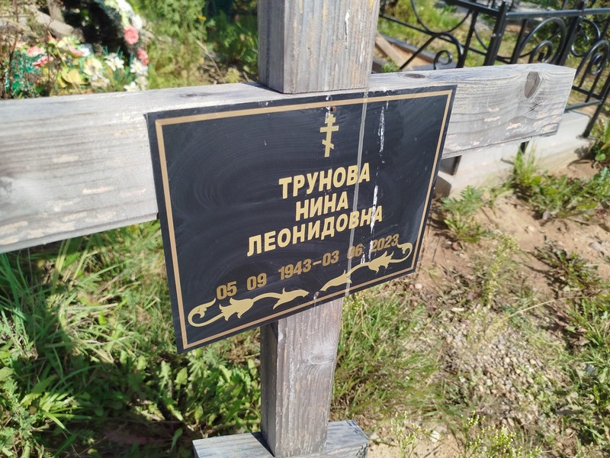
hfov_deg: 71.6
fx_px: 423
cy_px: 229
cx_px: 305
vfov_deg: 56.8
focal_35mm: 24
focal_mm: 5.31
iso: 50
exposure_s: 1/865
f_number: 1.7
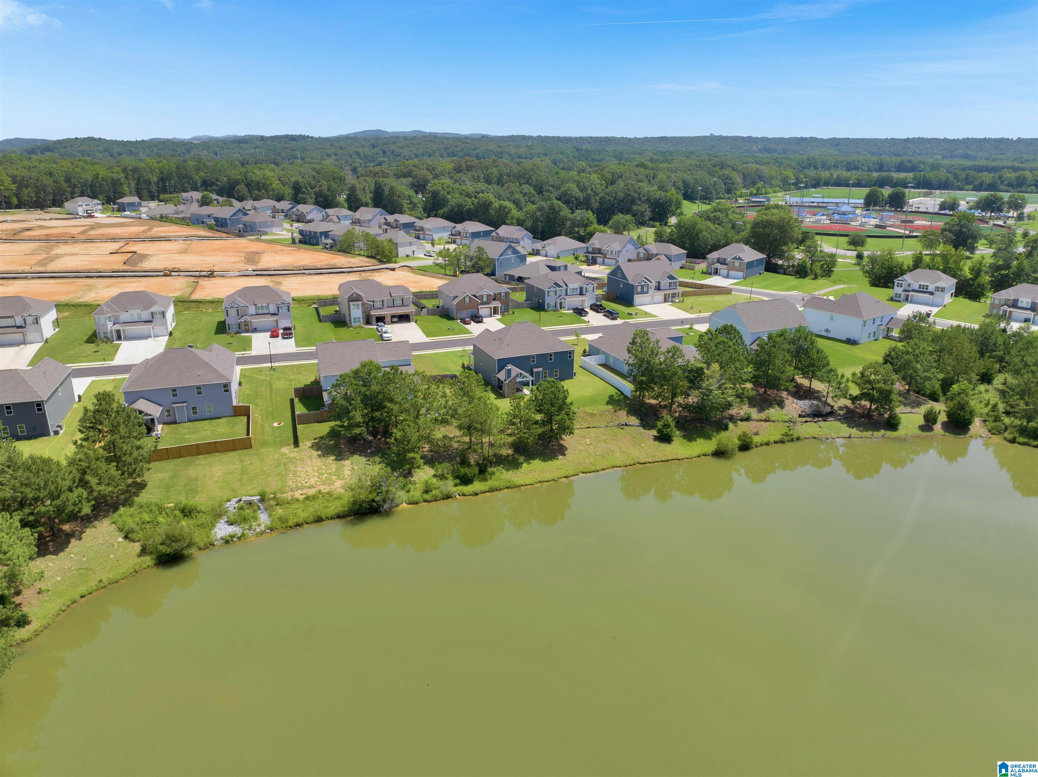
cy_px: 388
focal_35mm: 24
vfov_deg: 56.8
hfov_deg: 71.6
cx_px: 519
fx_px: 719
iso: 190
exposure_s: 1/2000
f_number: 2.8
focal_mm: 12.29
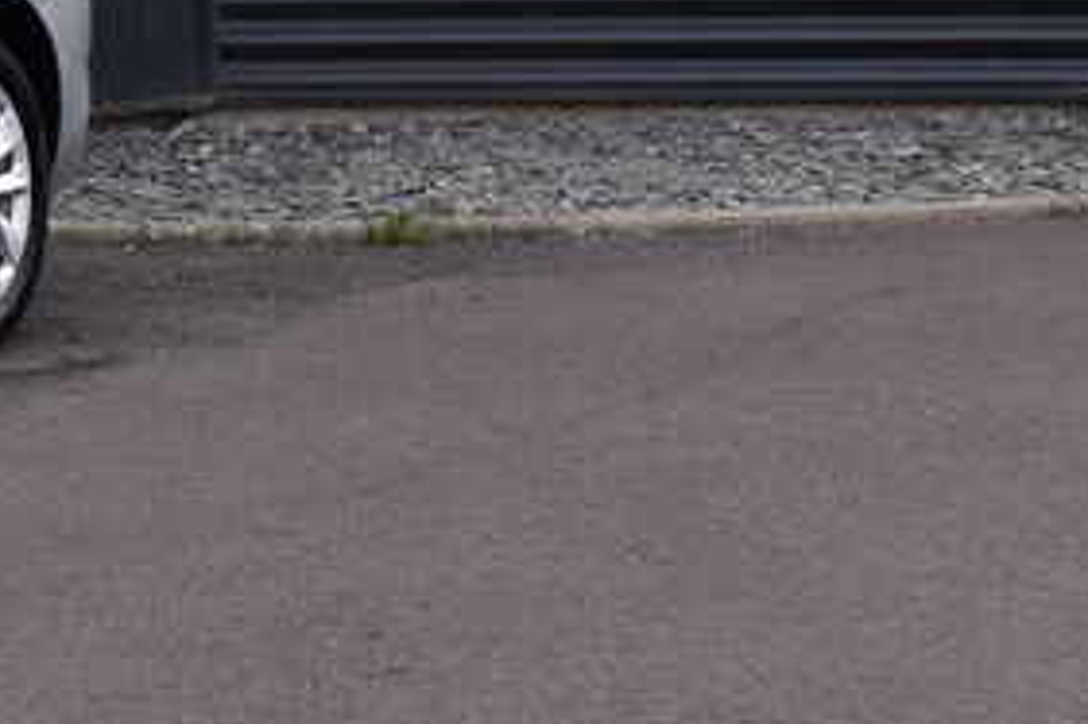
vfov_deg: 9.6
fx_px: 4198
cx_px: -732
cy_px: -312
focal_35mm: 139
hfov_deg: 13.5
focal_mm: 26
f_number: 10
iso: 400
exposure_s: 1/250
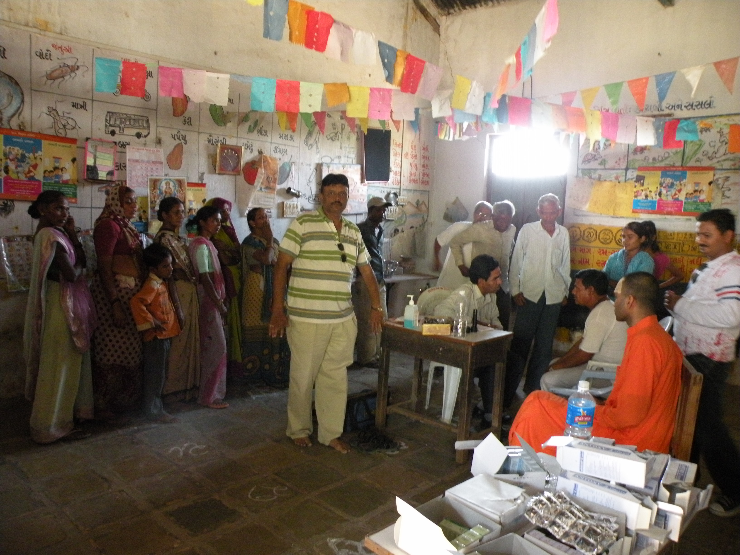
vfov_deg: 51.4
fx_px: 577
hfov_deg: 65.3
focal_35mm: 27
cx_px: 370
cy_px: 278
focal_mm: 4.7
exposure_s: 1/12
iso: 400
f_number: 2.8
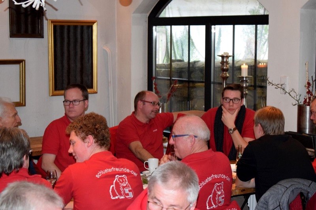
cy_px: 105
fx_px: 724
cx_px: 158
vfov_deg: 16.5
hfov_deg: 24.6
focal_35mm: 82
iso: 3200
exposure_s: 1/60
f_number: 5.6
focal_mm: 55
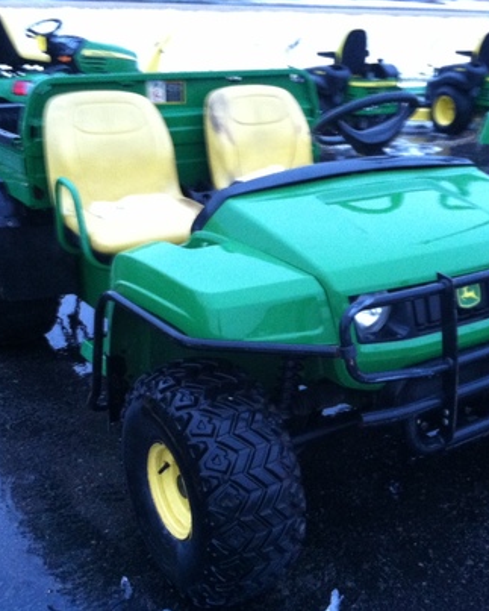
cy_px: 306
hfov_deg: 32.7
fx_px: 831
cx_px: 288
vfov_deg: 40.3
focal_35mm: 46
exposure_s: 1/15
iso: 500
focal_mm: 3.85
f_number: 2.8
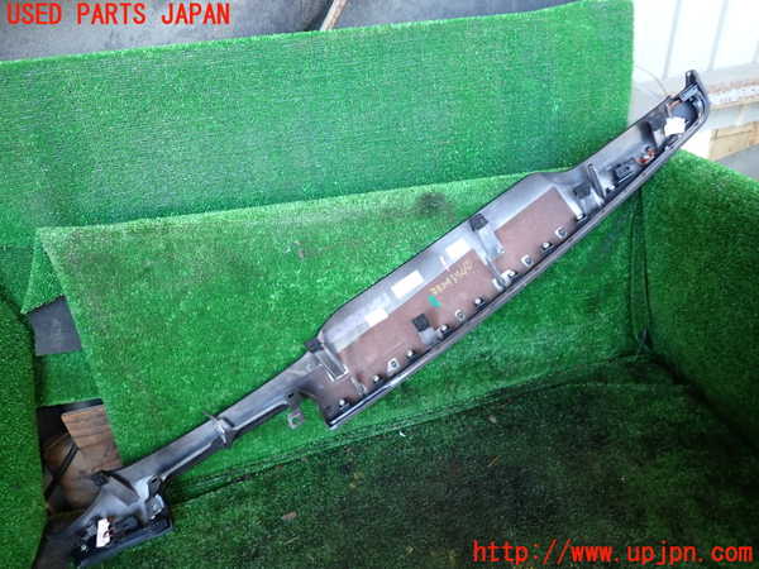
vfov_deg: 54.9
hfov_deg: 69.4
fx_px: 548
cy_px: 284
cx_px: 380
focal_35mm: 25
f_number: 2
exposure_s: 1/30
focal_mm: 4.5
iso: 200
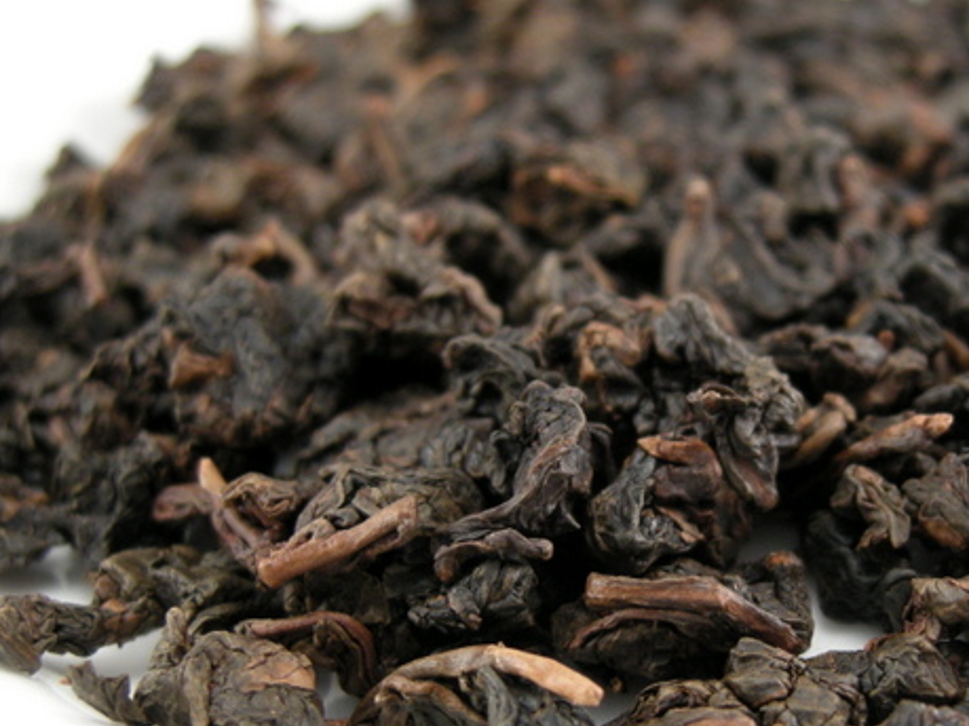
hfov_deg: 31.3
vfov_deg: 23.9
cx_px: 690
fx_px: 1707
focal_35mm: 61
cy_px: 496
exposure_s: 1/62
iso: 141
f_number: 2.7
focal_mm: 7.5
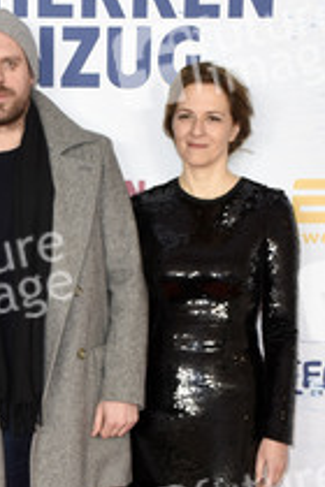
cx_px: 21
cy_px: 404
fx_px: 1042
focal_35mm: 77
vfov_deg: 25.8
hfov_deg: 17.4
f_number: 6.3
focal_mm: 27
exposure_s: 1/60
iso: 640
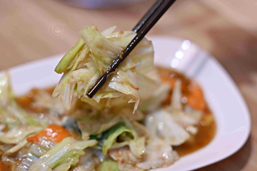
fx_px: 535
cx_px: 128
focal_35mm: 75
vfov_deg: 18.2
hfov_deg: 27.0
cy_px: 86
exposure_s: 1/200
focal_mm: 50
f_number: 1.4
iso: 640
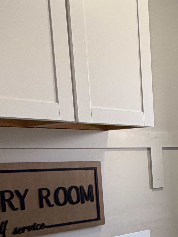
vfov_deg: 31.0
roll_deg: +0.5
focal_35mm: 59
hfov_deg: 22.4
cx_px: 226
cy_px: 221
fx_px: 404
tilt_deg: -7.9
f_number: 2.2
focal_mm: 2.22
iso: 160
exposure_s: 1/120
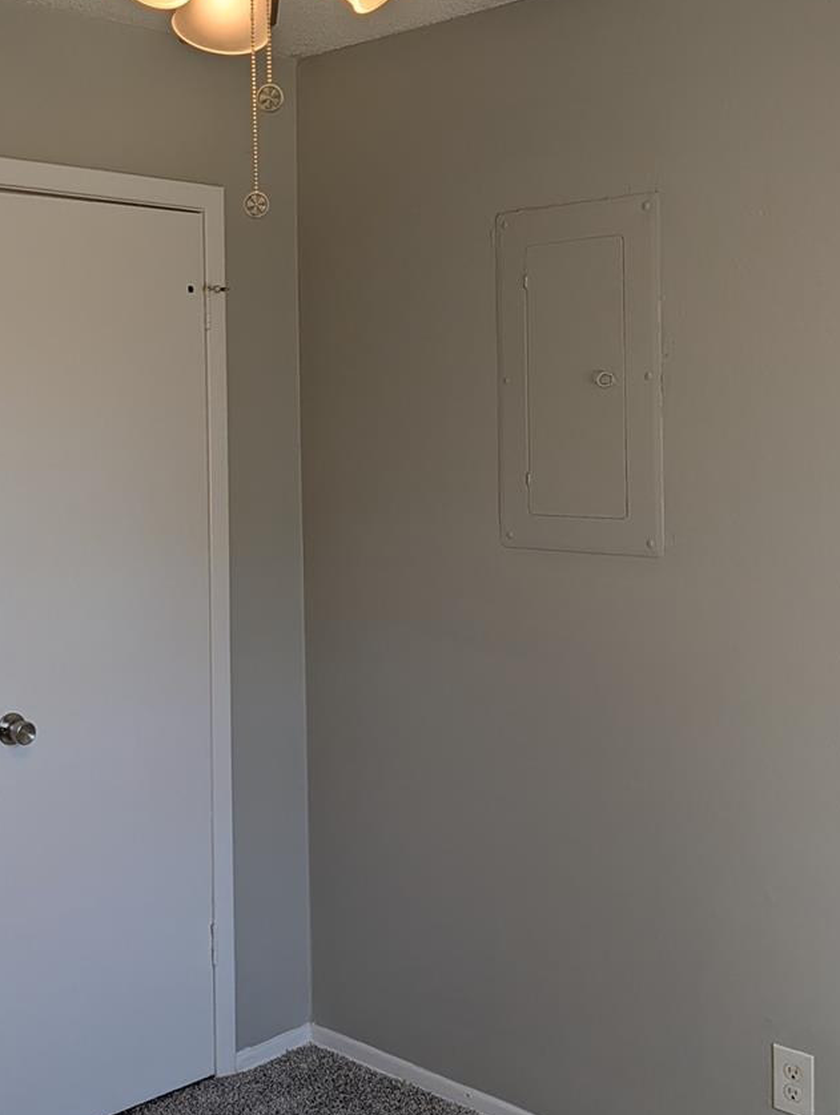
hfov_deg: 32.7
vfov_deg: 42.6
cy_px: 428
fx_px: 1420
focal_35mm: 44
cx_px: 275
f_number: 1.68
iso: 14
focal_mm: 6.9
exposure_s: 1/179
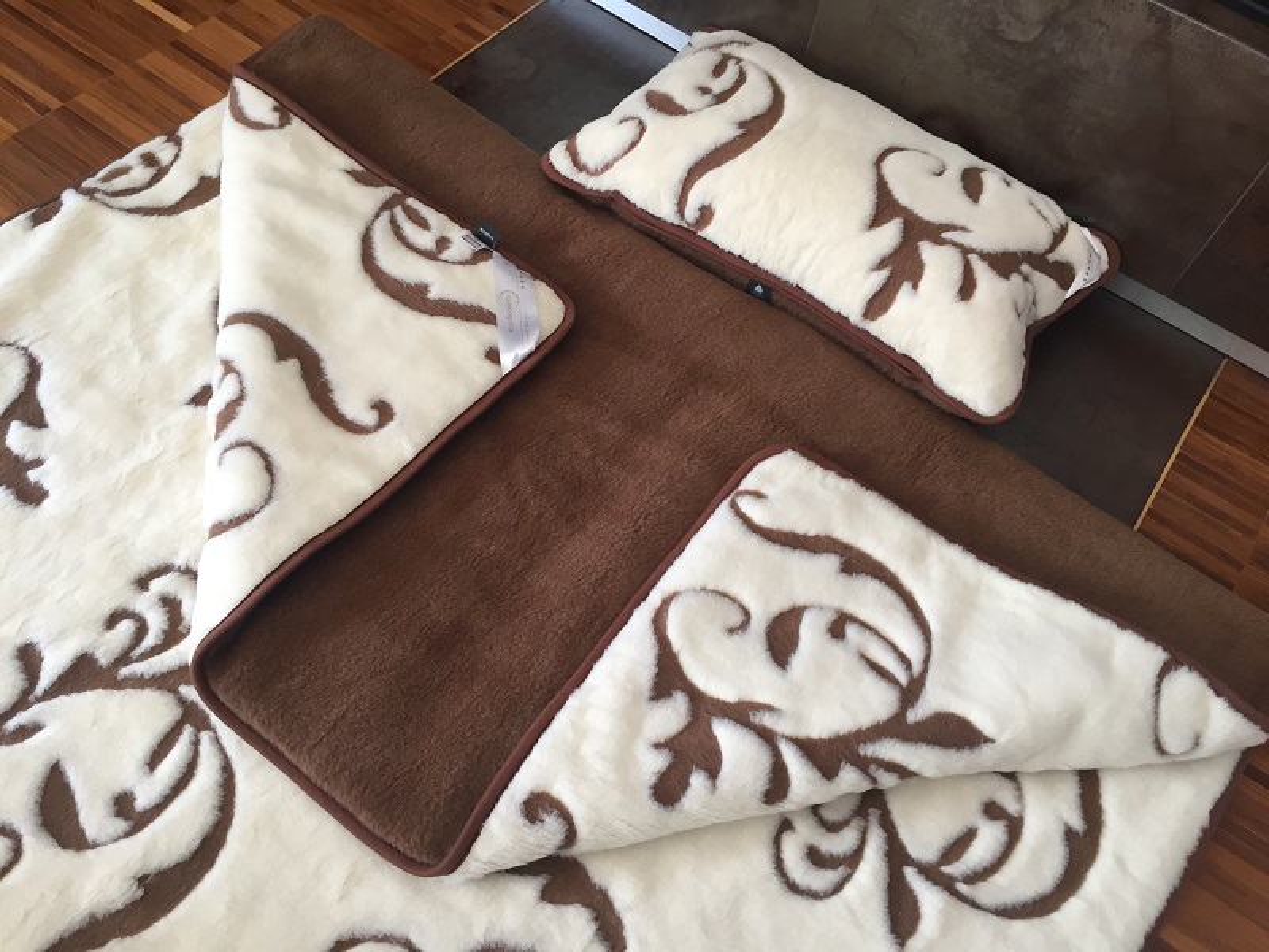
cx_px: 634
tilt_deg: -58.7
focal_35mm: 29
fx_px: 1063
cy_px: 476
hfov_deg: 61.7
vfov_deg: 48.2
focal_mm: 4.15
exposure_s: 1/33
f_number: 2.2
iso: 40
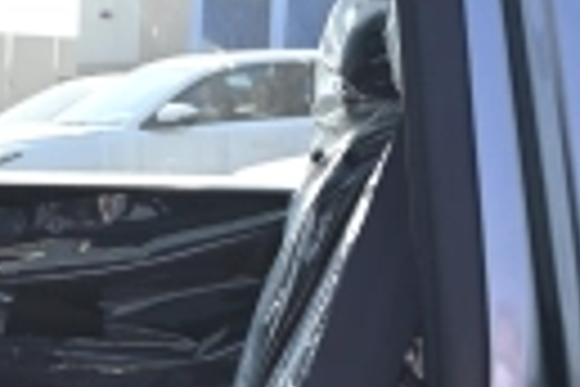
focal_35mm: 119
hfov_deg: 15.6
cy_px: 322
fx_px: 1915
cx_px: -346
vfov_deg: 11.5
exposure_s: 1/250
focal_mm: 20.5
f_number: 5.6
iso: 125
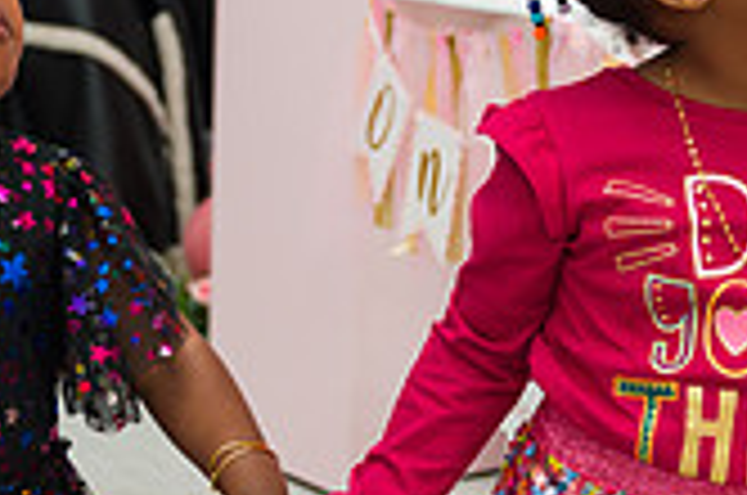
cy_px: 526
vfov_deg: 15.8
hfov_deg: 24.1
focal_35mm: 84
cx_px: 518
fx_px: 1740
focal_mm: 24
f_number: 3.2
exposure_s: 1/200
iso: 800
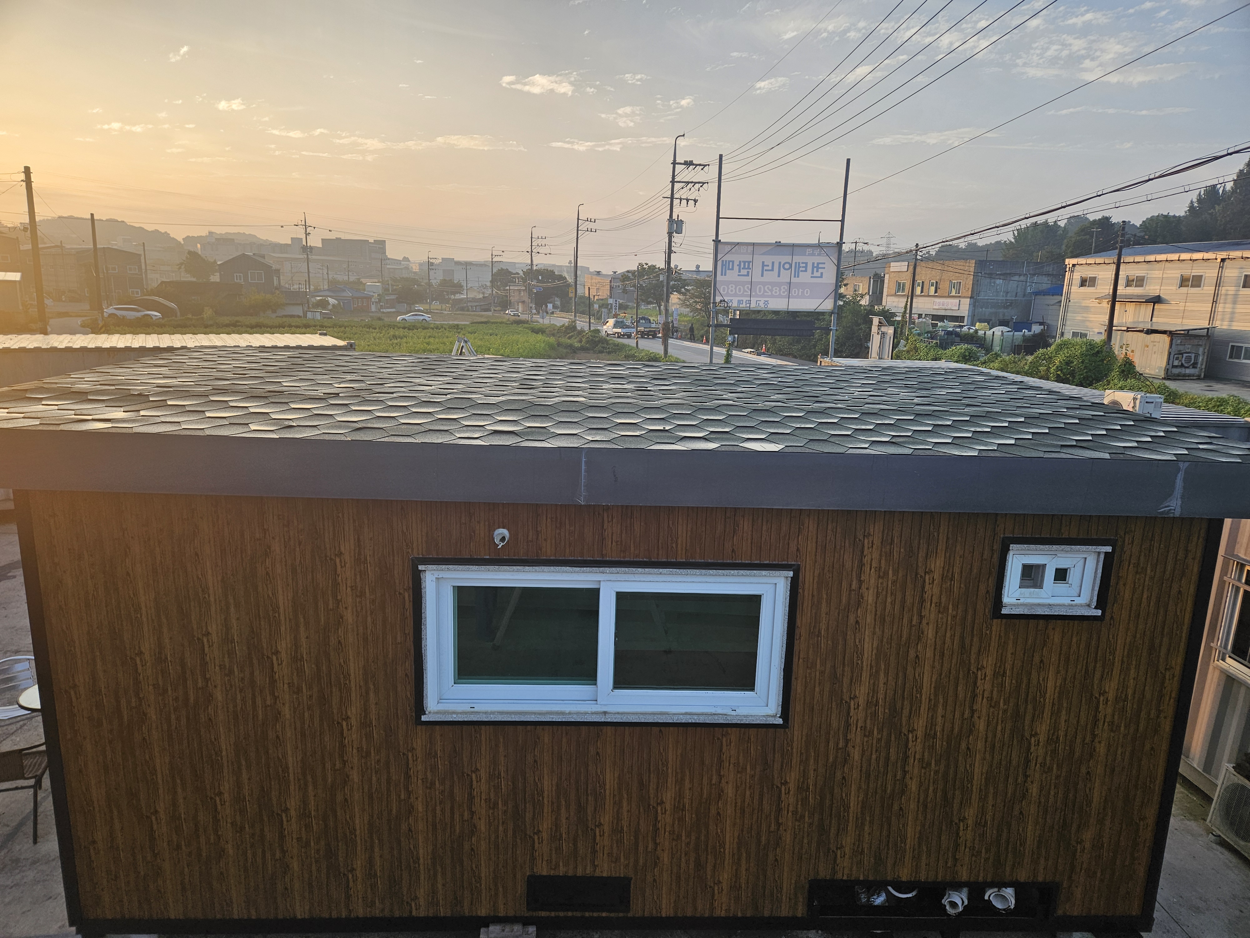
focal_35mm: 23
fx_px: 831
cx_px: 625
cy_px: 469
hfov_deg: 73.9
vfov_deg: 58.9
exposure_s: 1/516
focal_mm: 5.4
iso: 32
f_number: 1.8
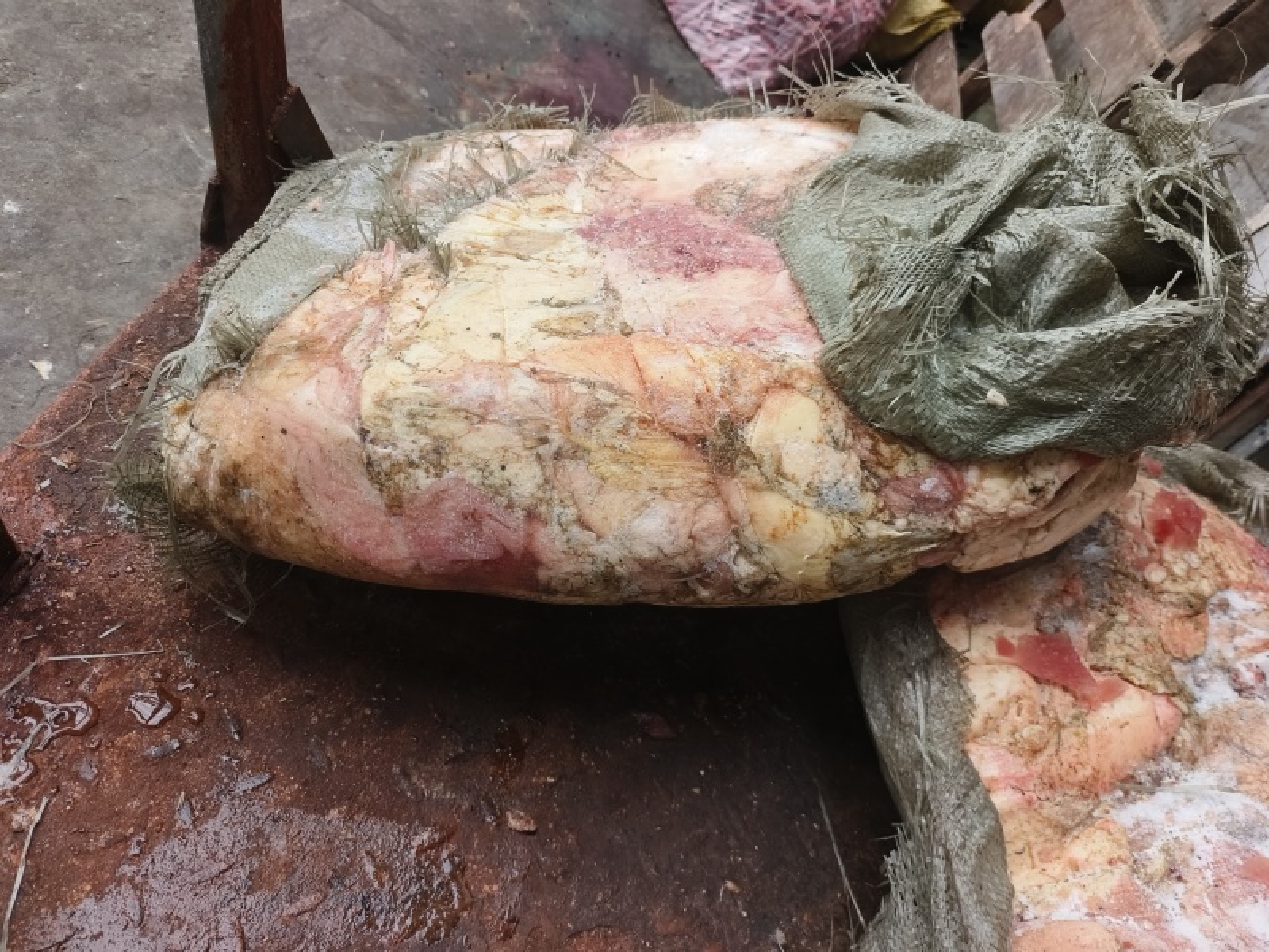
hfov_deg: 73.9
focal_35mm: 23
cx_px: 634
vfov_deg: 58.9
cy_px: 476
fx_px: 843
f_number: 1.75
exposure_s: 1/100
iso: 98
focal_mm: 5.5
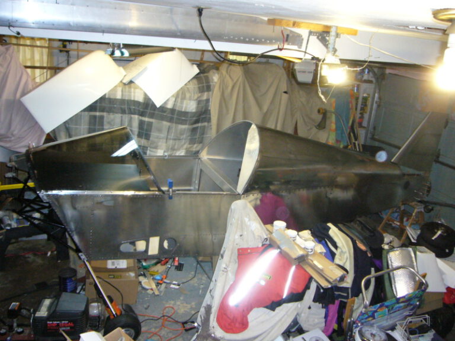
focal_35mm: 32
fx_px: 421
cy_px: 170
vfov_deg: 44.2
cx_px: 228
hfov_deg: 56.8
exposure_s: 1/30
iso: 250
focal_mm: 4.6
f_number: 2.8
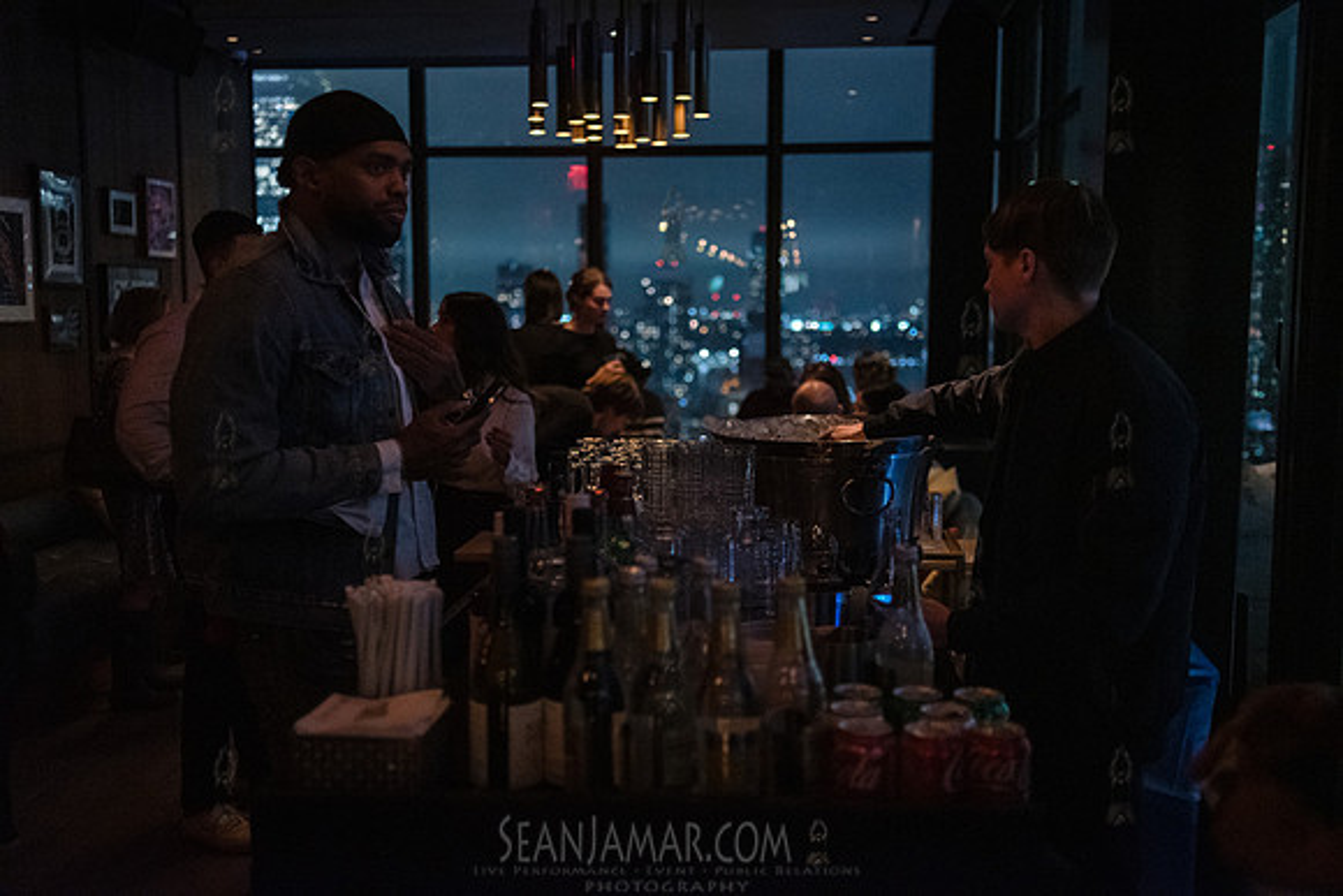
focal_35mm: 35
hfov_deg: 54.4
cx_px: 672
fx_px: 1306
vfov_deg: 37.9
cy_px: 448
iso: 8000
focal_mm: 35
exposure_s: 1/160
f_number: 2.2
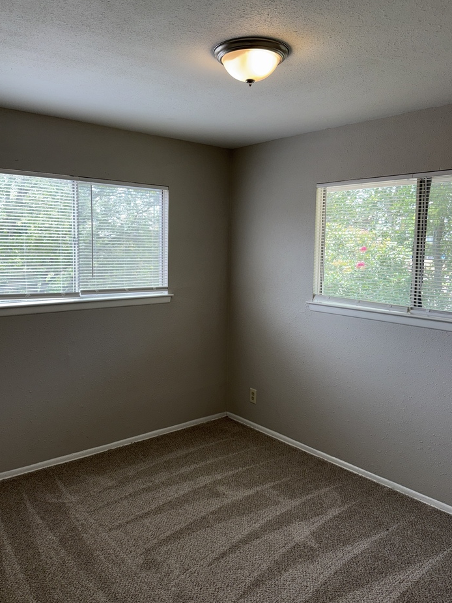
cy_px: 279
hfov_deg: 49.7
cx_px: 218
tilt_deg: -2.9
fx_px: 488
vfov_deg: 63.4
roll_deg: -0.7
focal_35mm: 28
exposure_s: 1/268
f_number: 1.78
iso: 50
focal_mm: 6.76
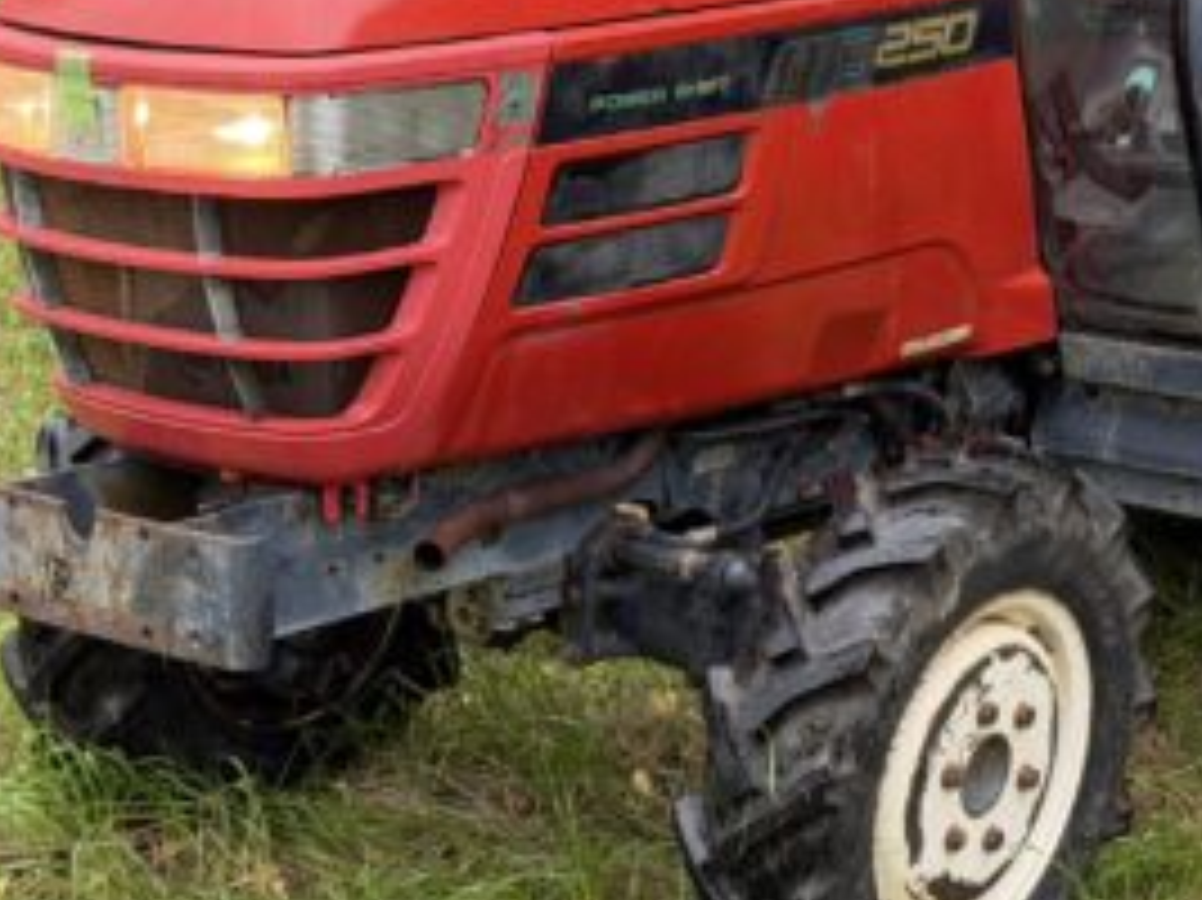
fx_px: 3748
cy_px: 76
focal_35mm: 108
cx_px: 1211
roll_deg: -5.4
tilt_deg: -9.4
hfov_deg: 17.8
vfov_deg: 13.6
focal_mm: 6.76
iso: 64
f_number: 1.78
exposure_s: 1/126
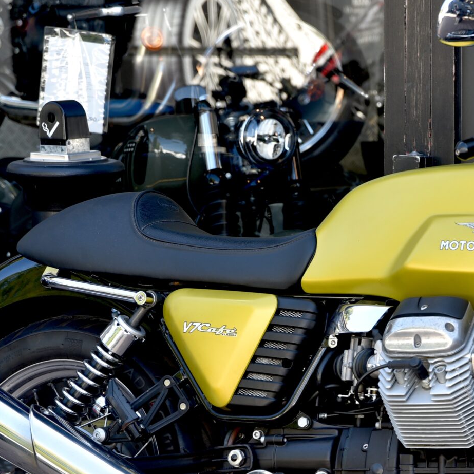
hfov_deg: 10.5
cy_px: 377
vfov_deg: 10.6
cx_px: 434
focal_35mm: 165
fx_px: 2556
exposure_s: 1/60
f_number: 4
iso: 100
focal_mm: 70
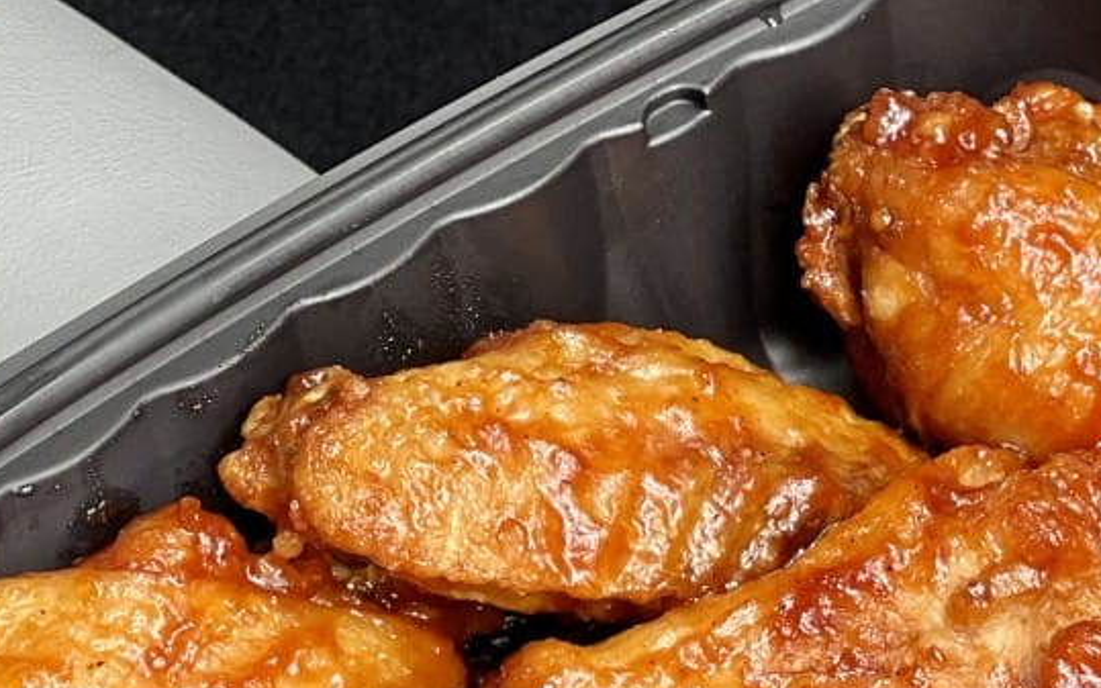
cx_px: 852
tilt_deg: -55.9
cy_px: 1012
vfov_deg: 5.7
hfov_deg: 9.2
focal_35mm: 227
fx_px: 6812
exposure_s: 1/121
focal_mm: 9
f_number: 2.8
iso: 50
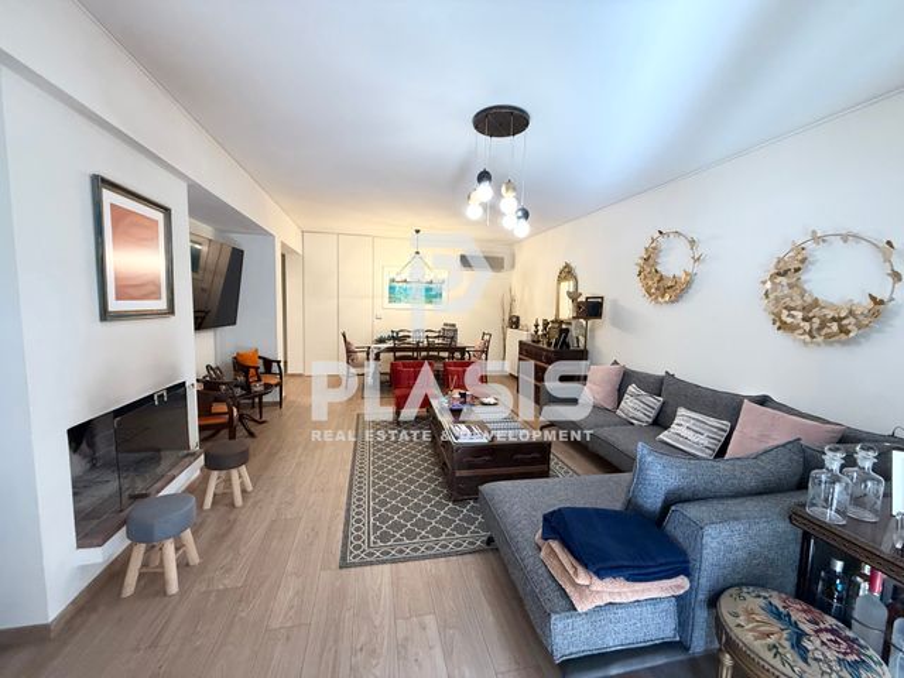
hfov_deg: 102.1
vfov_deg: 85.7
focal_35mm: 14
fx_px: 366
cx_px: 452
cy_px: 339
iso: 320
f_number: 2.2
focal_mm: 2.22
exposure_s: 1/99
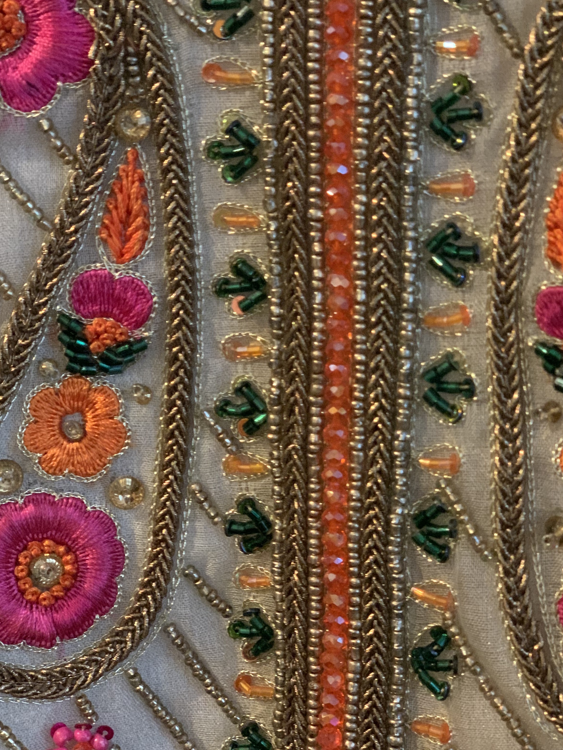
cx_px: 313
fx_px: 1453
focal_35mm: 67
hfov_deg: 21.9
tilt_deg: -8.1
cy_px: 360
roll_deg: +1.9
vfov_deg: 29.0
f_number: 2.4
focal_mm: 6
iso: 640
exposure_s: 1/25
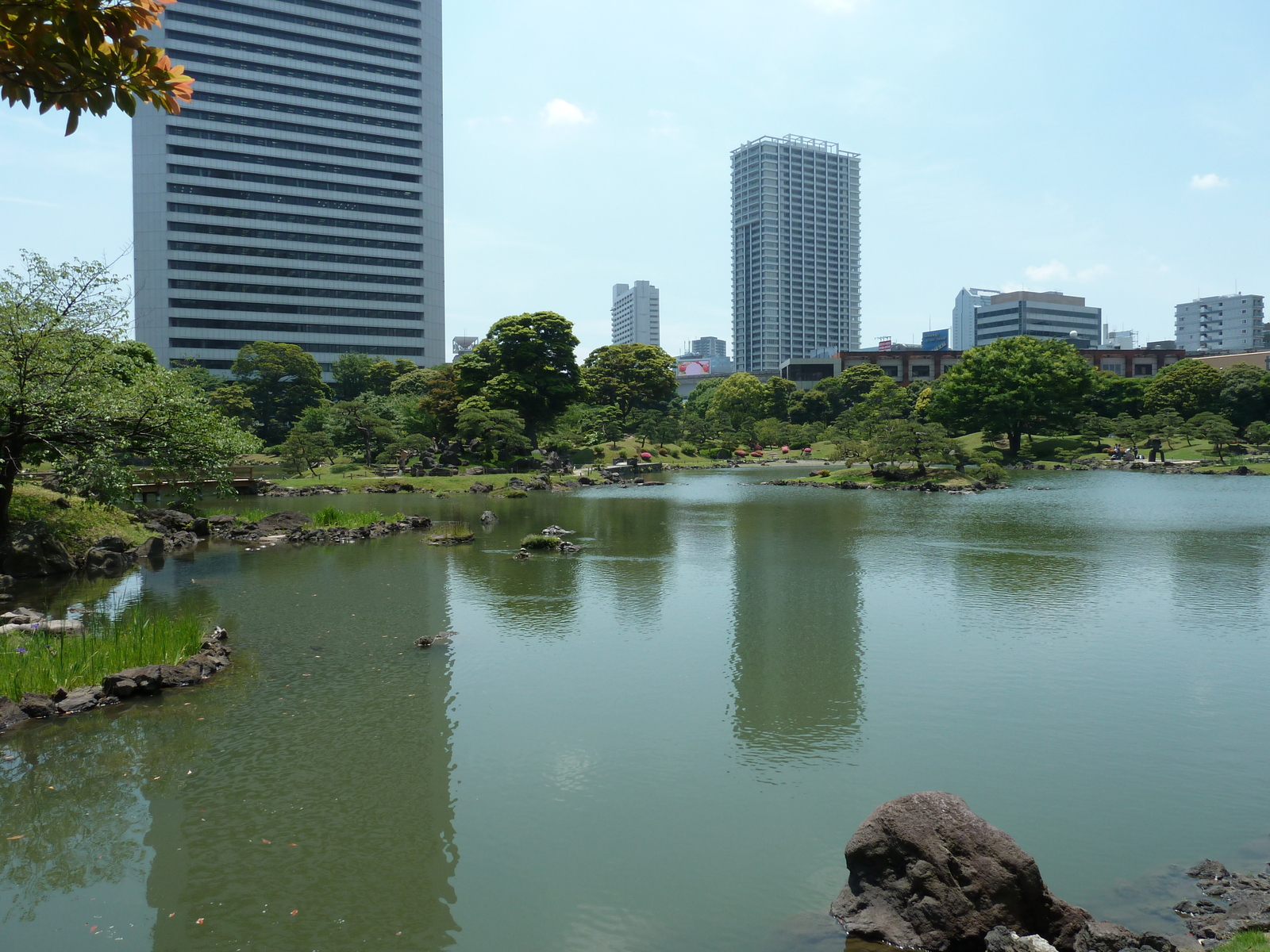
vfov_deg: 54.9
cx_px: 635
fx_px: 917
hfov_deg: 69.4
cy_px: 476
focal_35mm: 25
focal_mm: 4.1
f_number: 4.5
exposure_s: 1/400
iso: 80
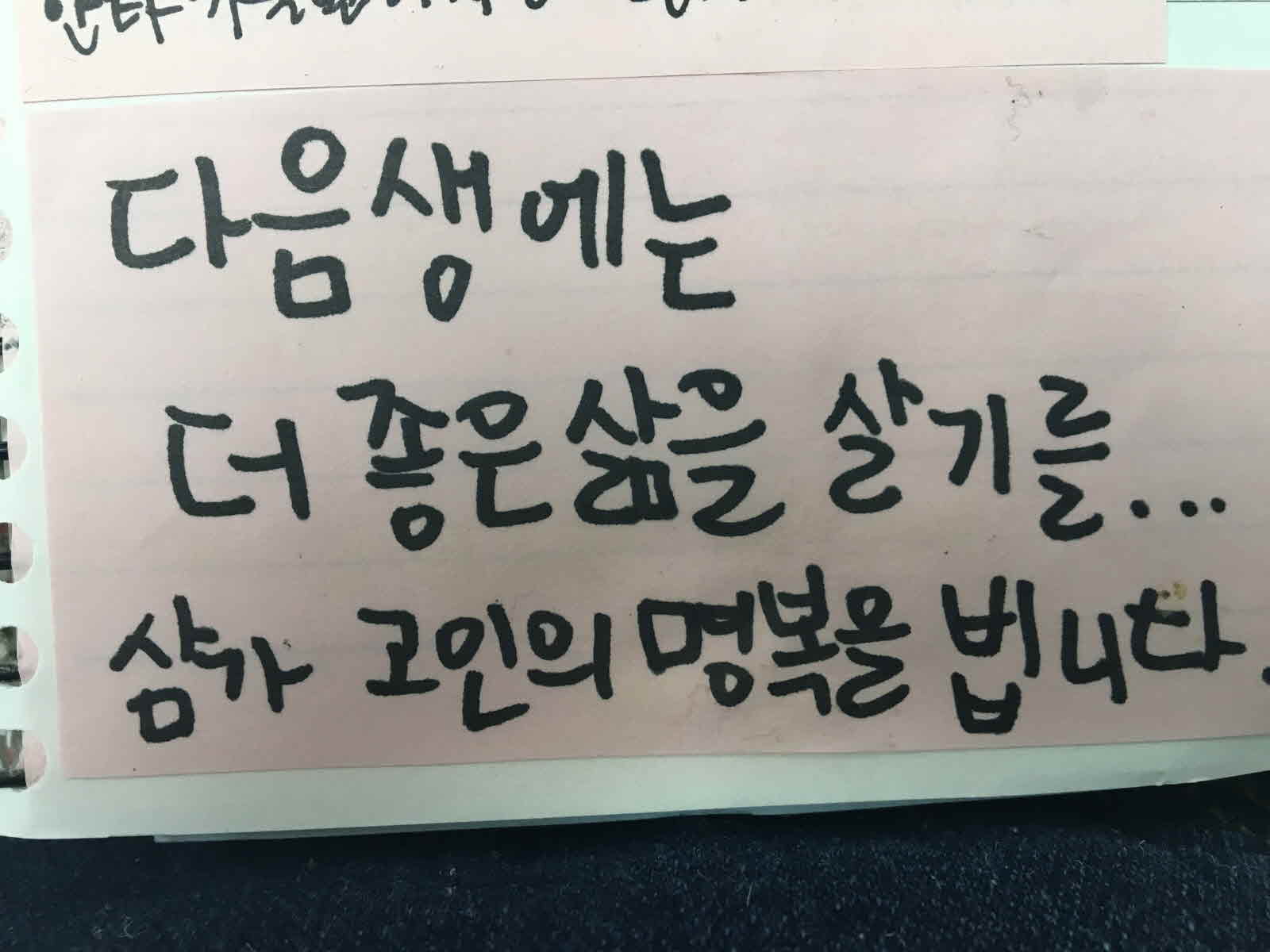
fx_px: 1064
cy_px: 476
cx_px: 635
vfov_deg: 48.2
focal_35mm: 29
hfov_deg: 61.7
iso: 32
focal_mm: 4.15
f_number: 2.2
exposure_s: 1/30
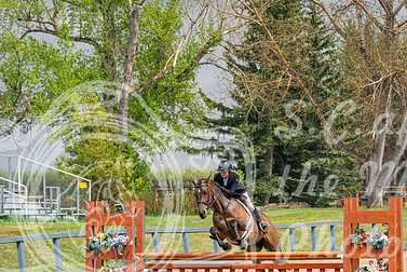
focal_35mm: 203
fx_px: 2297
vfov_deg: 6.8
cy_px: 184
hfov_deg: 10.1
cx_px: 255
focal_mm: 132
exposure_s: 1/1250
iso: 500
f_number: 5.6
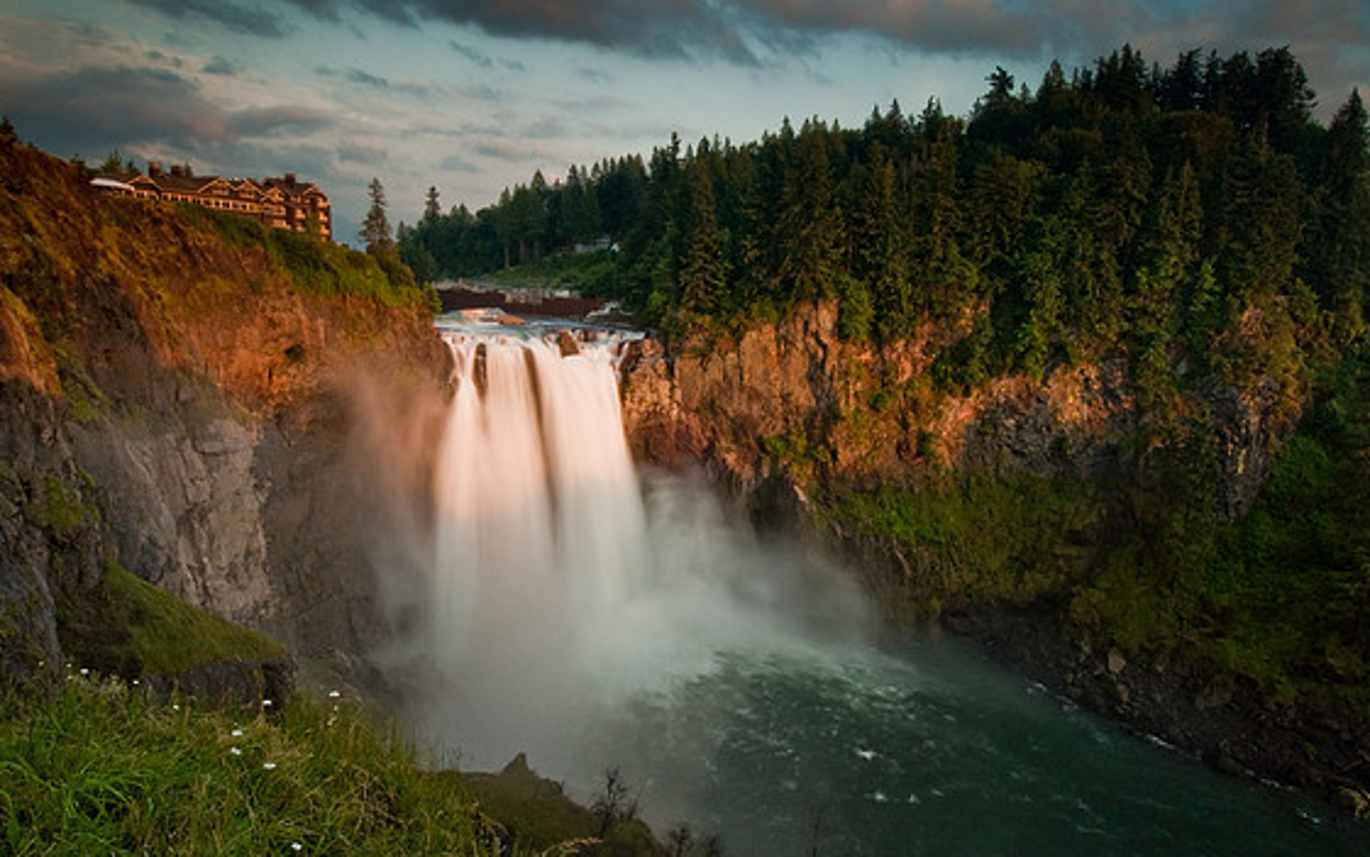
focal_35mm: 21
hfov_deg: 83.6
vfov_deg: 58.4
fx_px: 767
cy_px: 448
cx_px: 691
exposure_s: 1.3
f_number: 22
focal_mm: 13
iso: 200
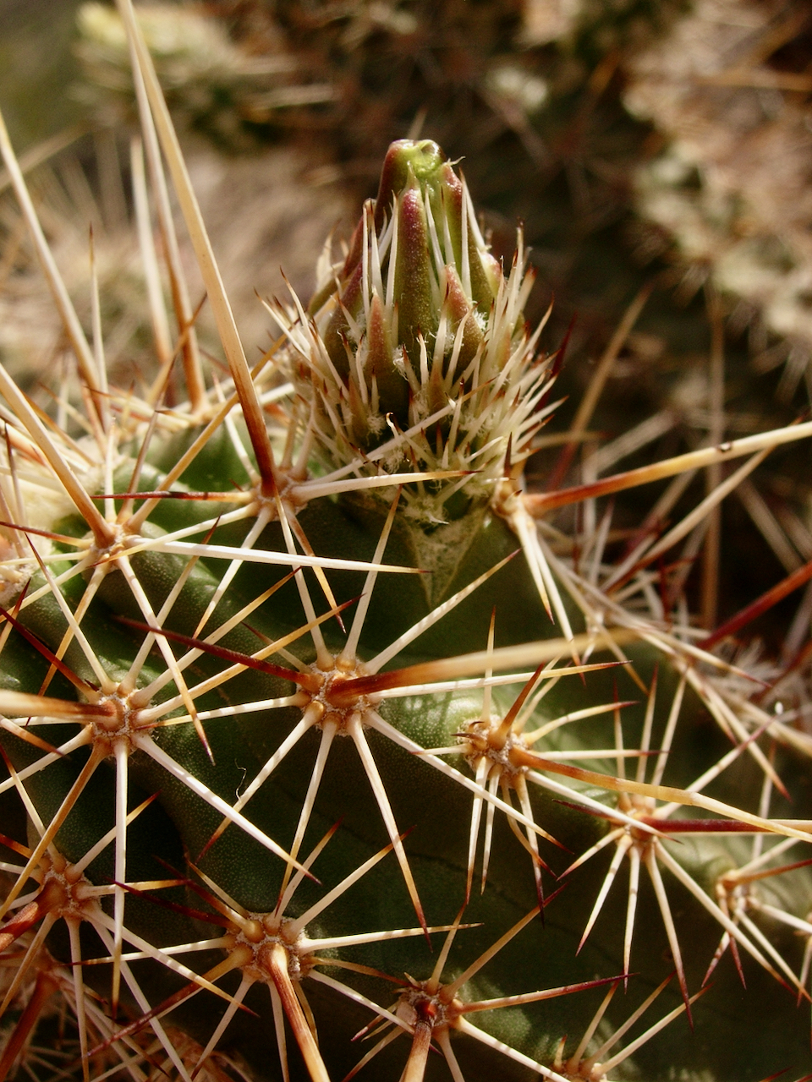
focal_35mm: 38
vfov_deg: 49.0
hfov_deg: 37.7
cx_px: 406
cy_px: 541
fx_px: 1189
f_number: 4.8
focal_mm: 7.8
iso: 64
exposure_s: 1/683
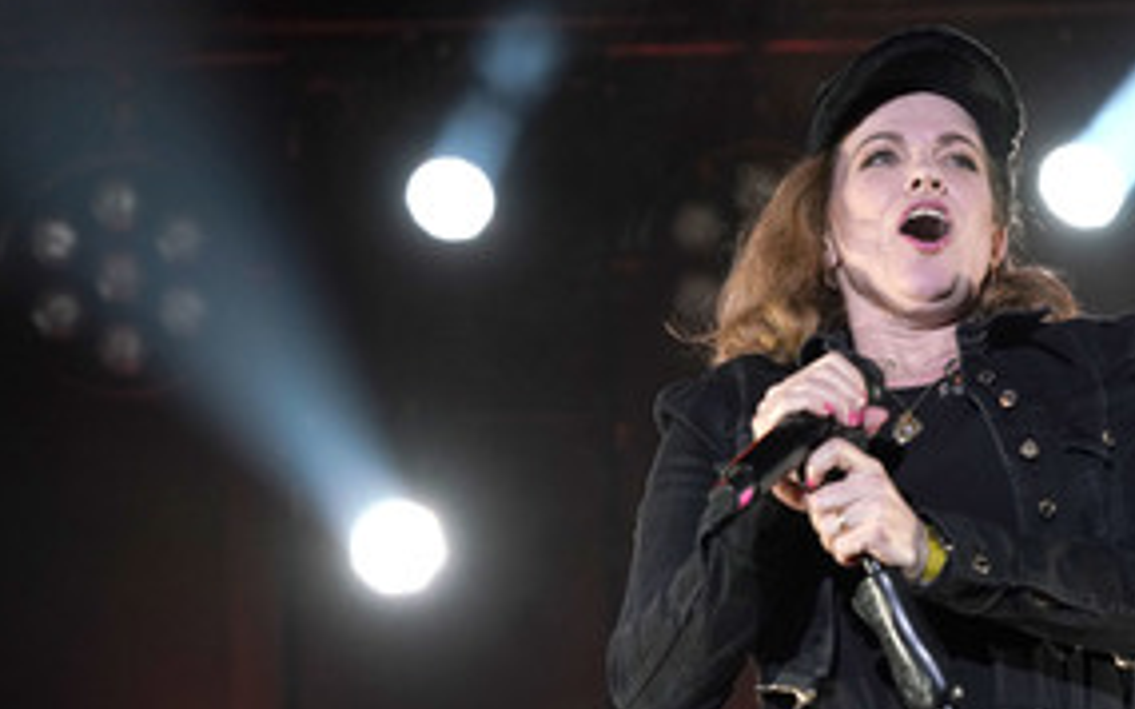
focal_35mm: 134
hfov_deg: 15.6
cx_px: 791
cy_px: 478
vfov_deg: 9.8
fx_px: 4144
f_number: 4.5
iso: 2000
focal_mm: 83
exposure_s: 1/250
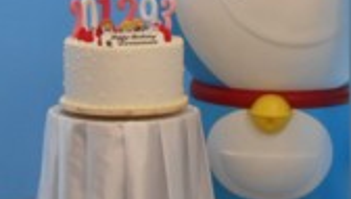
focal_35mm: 163
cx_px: 140
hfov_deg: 13.2
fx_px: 1519
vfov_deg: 7.4
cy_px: -80
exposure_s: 1/30
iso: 200
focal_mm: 11.3
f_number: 5.6
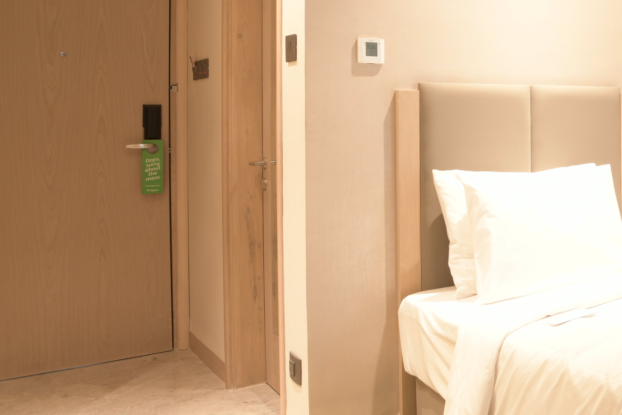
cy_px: 106
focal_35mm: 41
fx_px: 708
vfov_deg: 32.1
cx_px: 767
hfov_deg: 35.7
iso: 125
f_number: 11
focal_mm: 16
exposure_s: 2.5
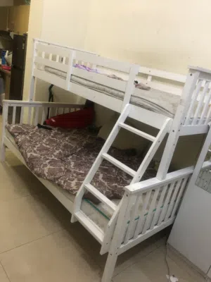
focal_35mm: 28
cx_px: 106
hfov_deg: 49.7
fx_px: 228
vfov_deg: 63.4
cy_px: 141
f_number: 1.8
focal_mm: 4
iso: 100
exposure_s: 1/14
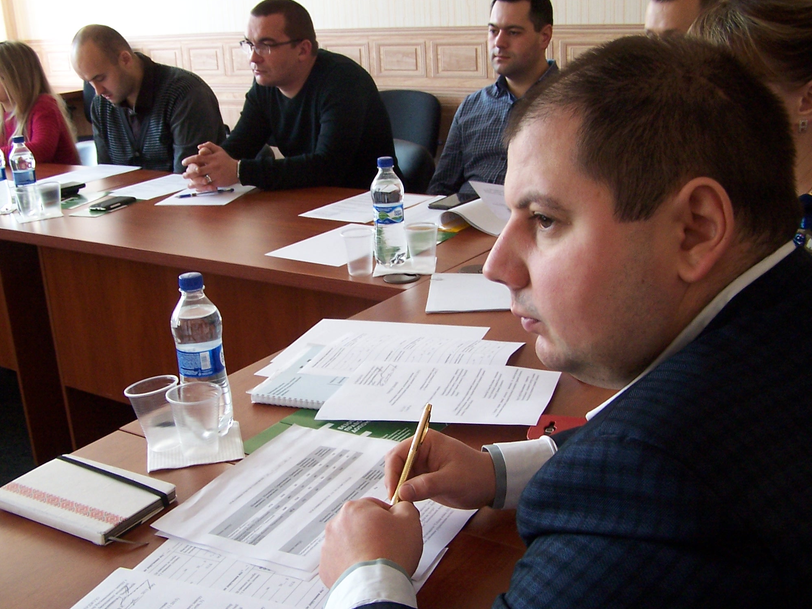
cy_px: 308
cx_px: 388
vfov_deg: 32.9
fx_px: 1032
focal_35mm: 44
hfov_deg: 42.9
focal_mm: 6.3
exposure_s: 1/15
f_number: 2.8
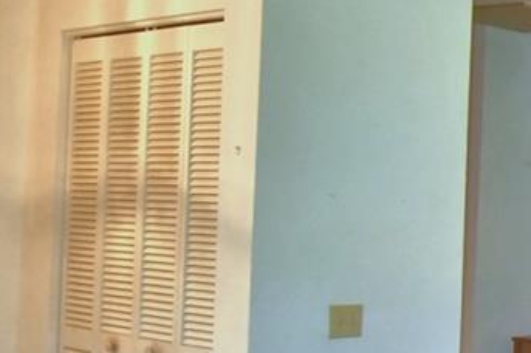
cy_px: 228
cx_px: 927
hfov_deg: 20.9
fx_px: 1031
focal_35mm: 70
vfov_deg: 19.4
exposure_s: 1/30
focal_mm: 10
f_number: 4.5
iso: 720
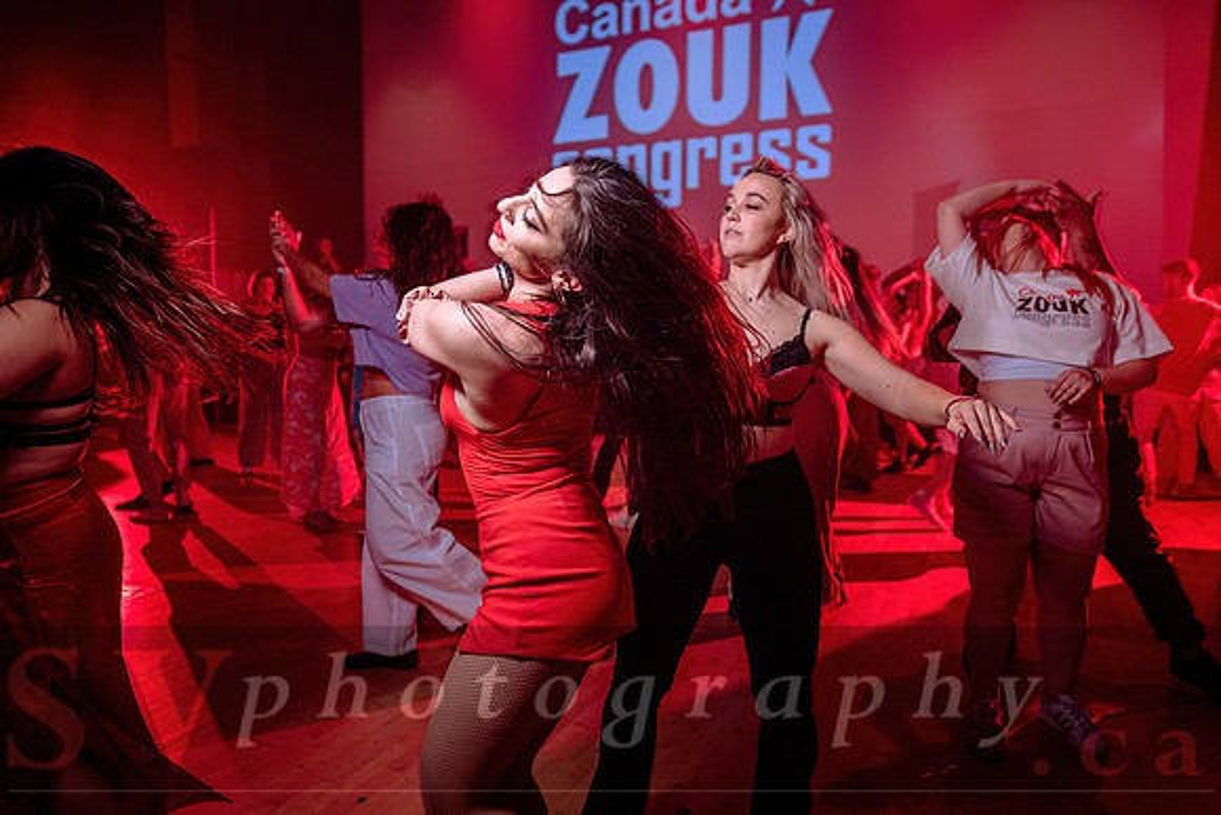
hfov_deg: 73.7
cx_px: 610
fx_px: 814
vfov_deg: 53.2
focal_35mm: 24
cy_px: 408
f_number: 2.8
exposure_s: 1/60
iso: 800
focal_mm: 24
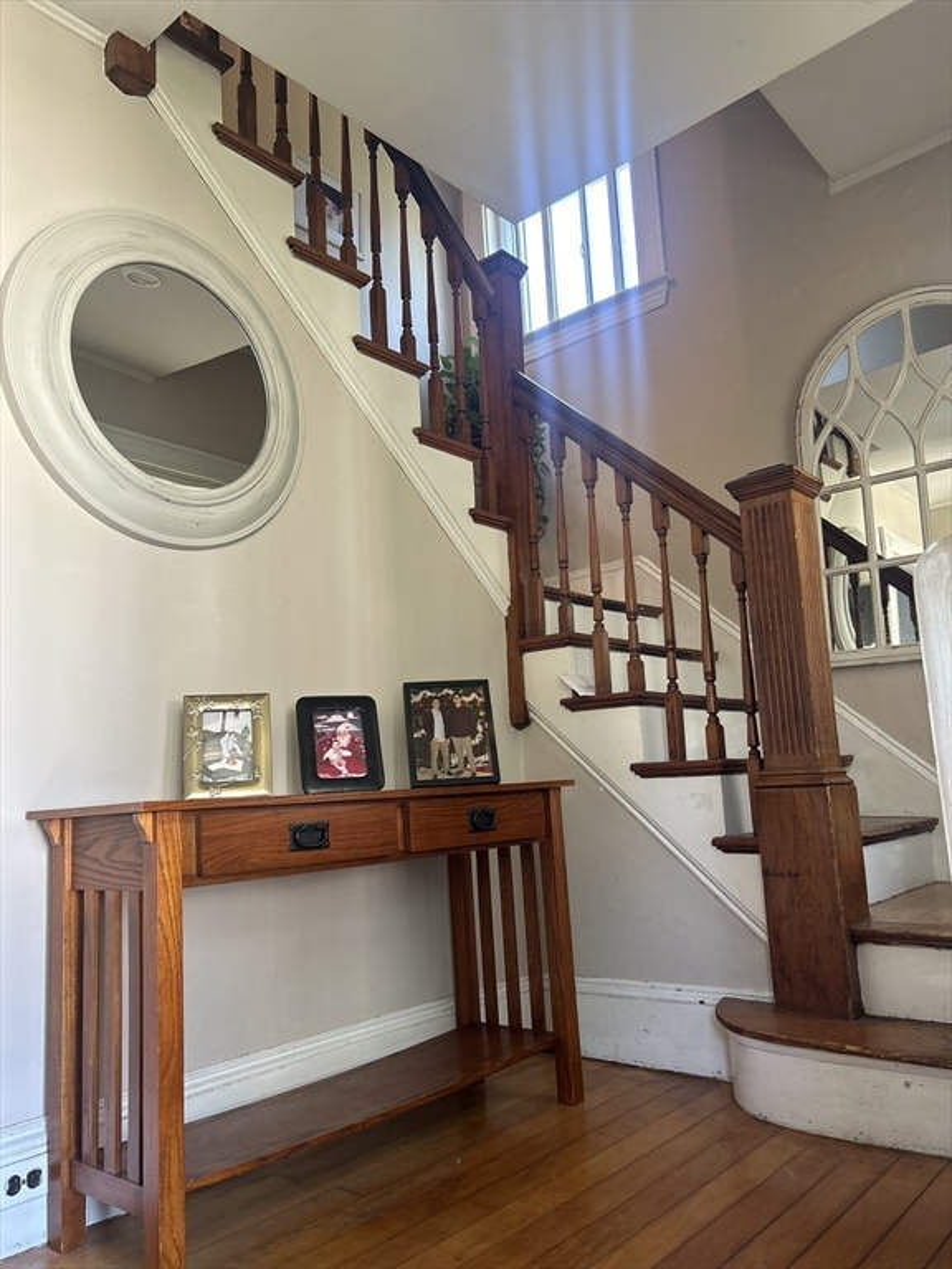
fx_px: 953
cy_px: 634
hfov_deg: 53.1
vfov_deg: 67.3
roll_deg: +2.8
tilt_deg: +8.8
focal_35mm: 26
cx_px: 476
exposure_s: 1/73
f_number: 1.5
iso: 125
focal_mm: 5.7
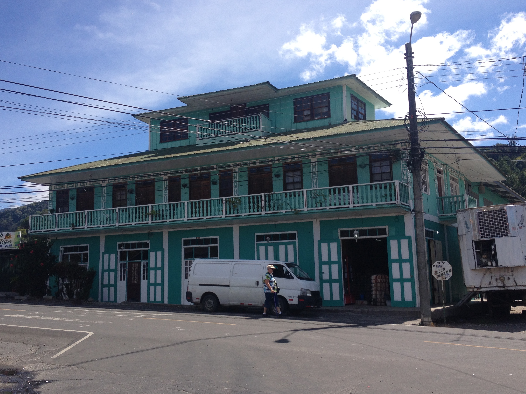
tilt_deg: +6.1
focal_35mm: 38
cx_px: 251
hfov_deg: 49.0
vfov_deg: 37.7
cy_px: 198
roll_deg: +0.2
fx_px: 577
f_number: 2.4
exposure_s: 1/1672
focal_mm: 4.28
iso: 50
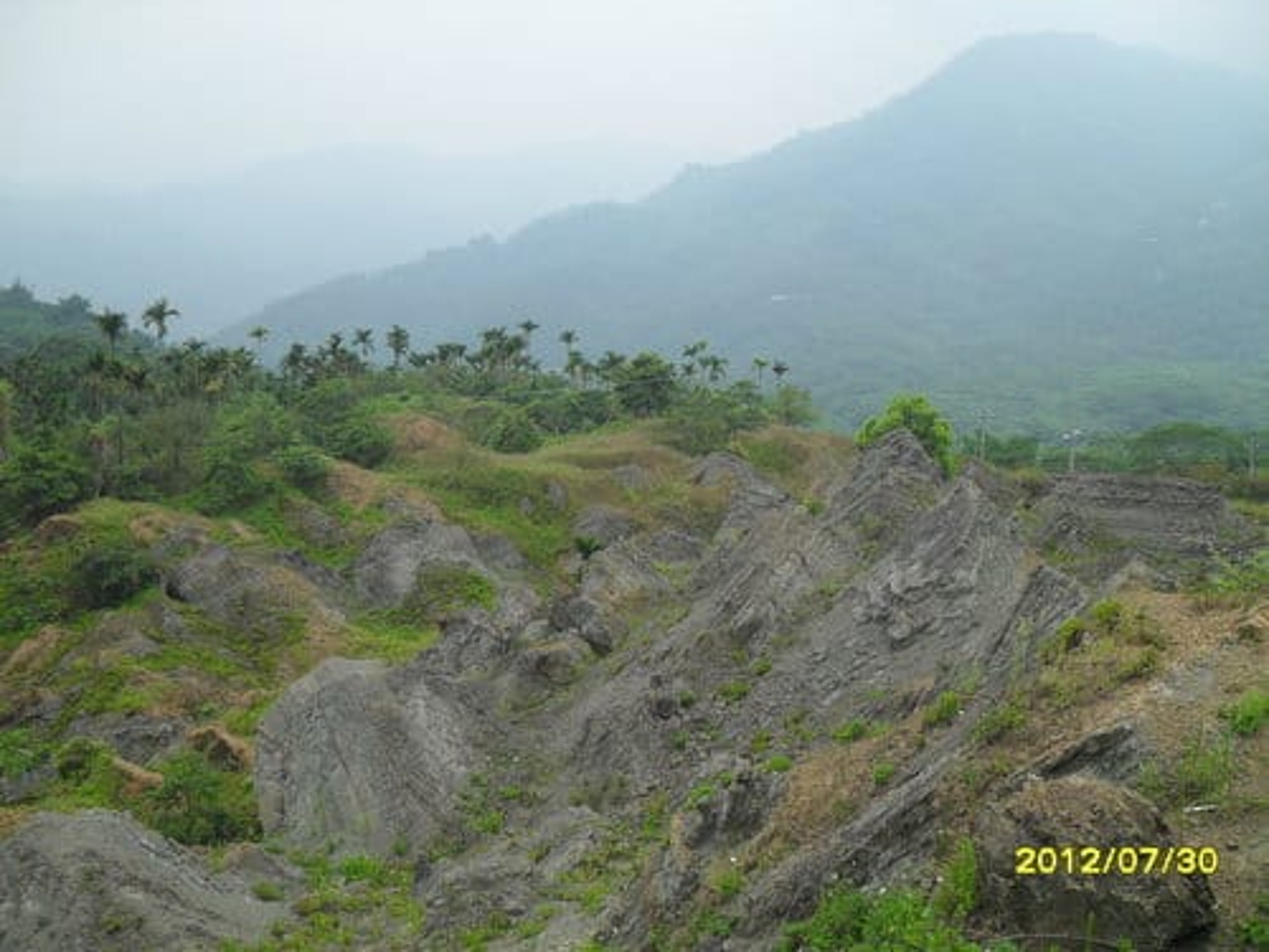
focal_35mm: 35
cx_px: 634
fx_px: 1283
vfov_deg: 40.7
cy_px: 476
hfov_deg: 52.6
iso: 100
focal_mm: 6.2
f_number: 8.9
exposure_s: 1/125
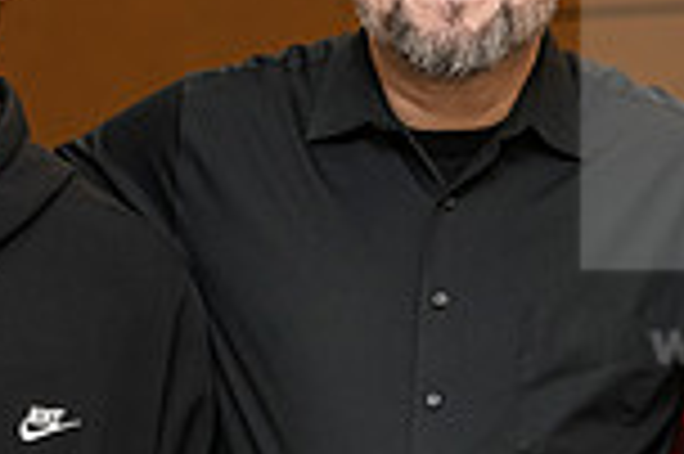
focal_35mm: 267
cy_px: 438
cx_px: 446
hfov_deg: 7.7
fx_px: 5067
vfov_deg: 5.1
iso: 1600
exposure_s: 1/200
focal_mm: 70
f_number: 3.5
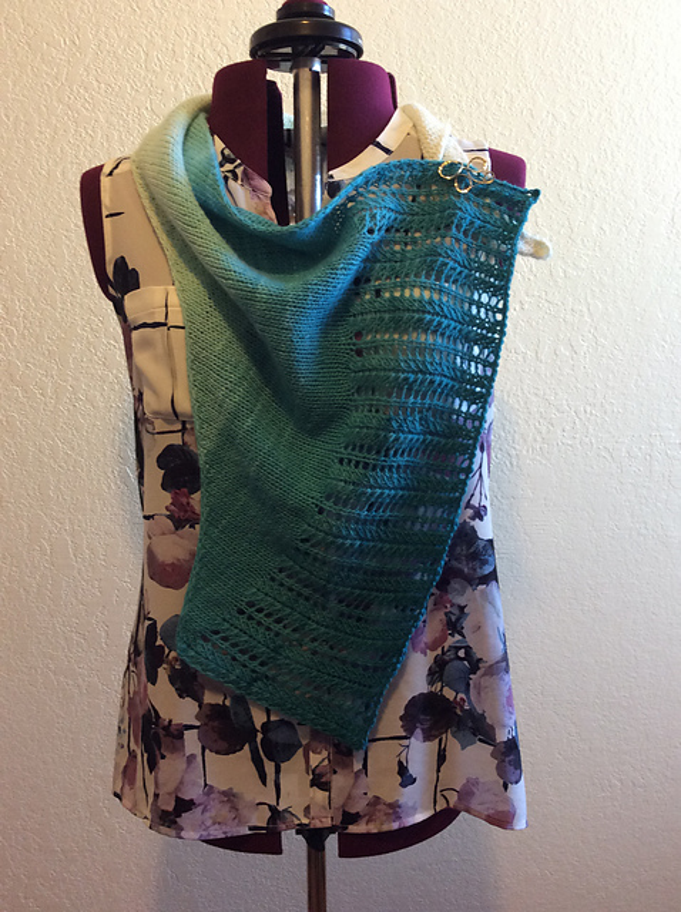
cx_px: 340
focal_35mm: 32
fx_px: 842
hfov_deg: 44.1
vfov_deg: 56.9
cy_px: 456
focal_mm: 3.3
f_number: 2.4
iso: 80
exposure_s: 1/24
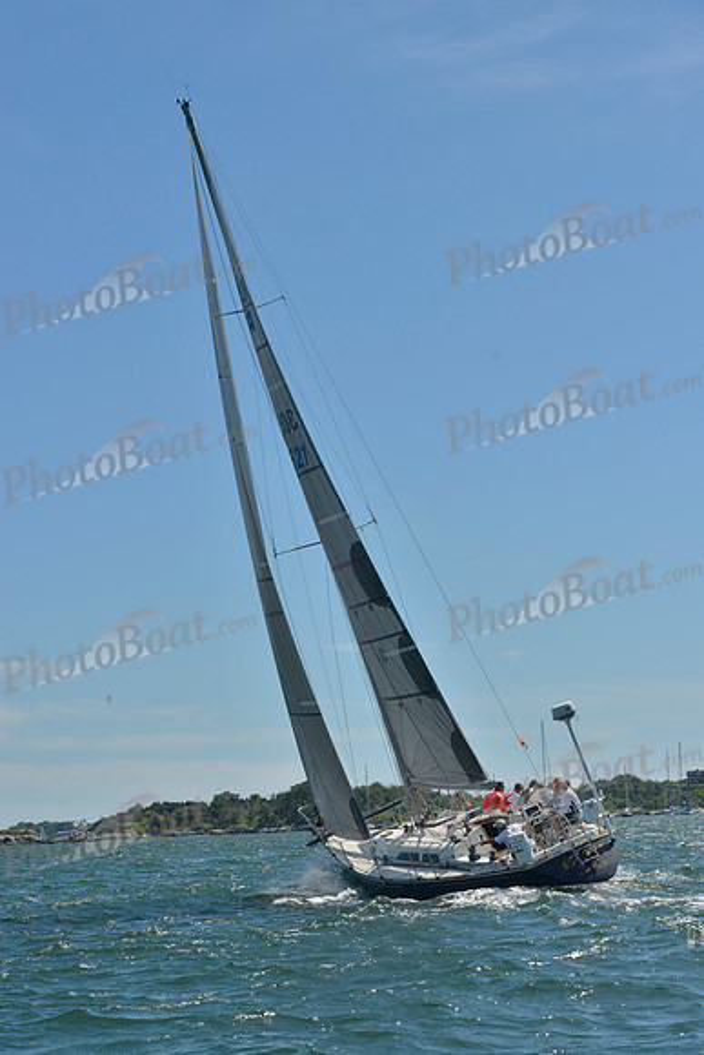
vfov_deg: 28.8
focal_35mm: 70
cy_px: 528
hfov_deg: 19.5
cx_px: 352
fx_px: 2052
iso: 280
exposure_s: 1/1250
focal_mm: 70
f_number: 10
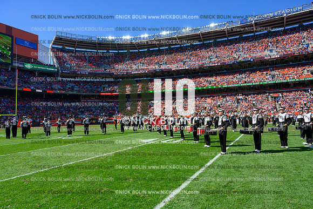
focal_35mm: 24
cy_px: 104
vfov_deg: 53.2
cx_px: 156
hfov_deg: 73.7
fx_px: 209
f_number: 8
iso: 1000
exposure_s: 1/3200
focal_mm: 24
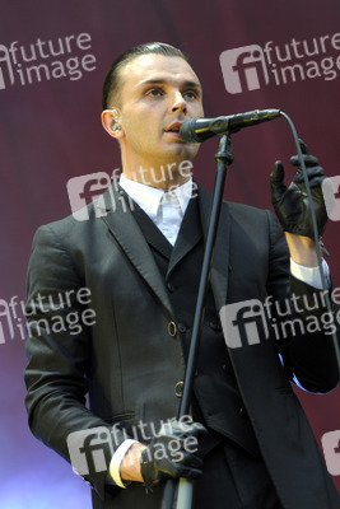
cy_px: 254
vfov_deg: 12.2
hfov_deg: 8.2
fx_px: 2378
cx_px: 170
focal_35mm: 168
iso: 400
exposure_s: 1/320
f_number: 2.8
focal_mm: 112
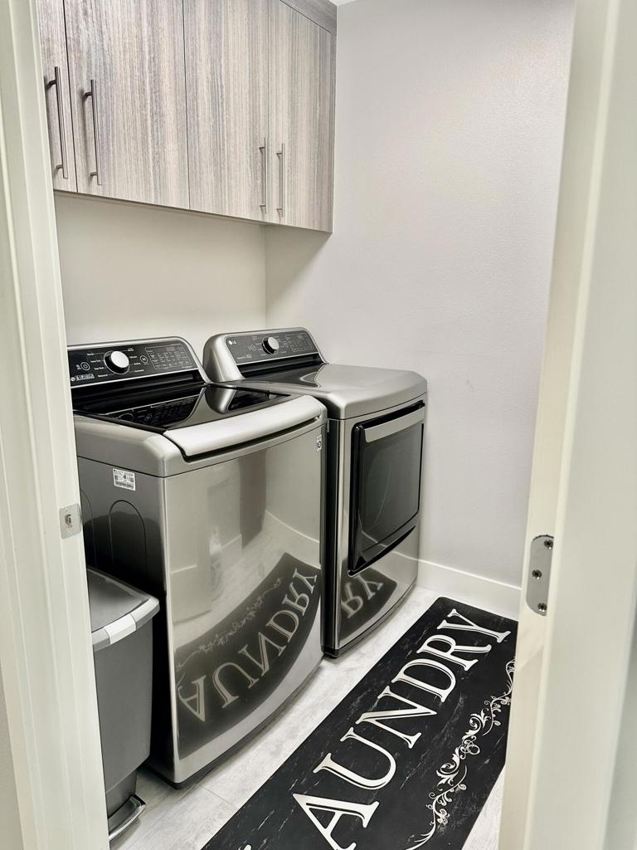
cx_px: 318
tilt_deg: -10.8
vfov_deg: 71.6
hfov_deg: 56.8
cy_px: 425
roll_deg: -0.7
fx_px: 589
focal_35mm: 24
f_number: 1.78
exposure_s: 1/60
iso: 125
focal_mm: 6.86
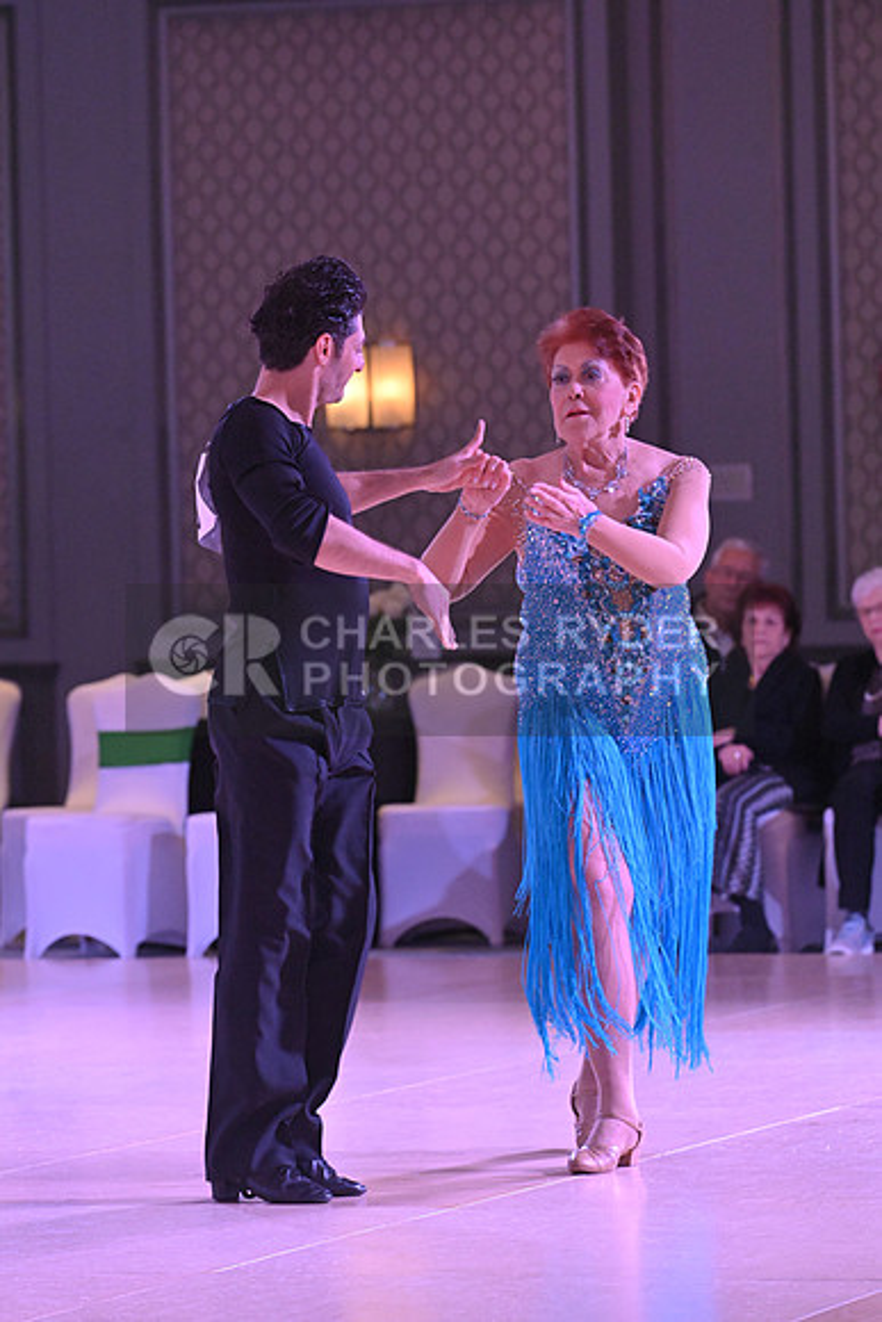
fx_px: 6794
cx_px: 441
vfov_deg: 11.1
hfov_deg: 7.4
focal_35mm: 185
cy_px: 661
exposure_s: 1/400
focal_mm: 185
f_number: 7.1
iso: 5000
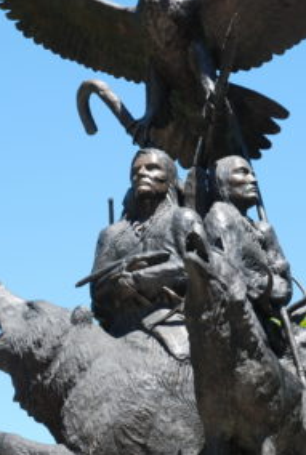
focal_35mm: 116
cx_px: 177
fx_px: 1470
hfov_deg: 11.9
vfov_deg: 17.6
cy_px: 195
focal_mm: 44
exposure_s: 1/160
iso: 100
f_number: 6.3
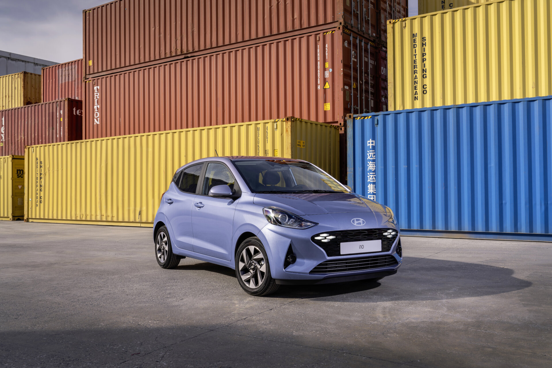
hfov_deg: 57.2
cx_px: 276
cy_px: 184
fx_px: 506
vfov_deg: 40.0
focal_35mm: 33
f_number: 11
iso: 100
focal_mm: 33
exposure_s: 1/40
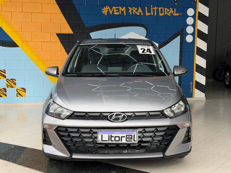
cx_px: 122
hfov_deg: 36.2
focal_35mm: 53
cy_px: 91
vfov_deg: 27.5
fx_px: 354
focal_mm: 6.76
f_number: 1.78
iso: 80
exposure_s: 1/1543
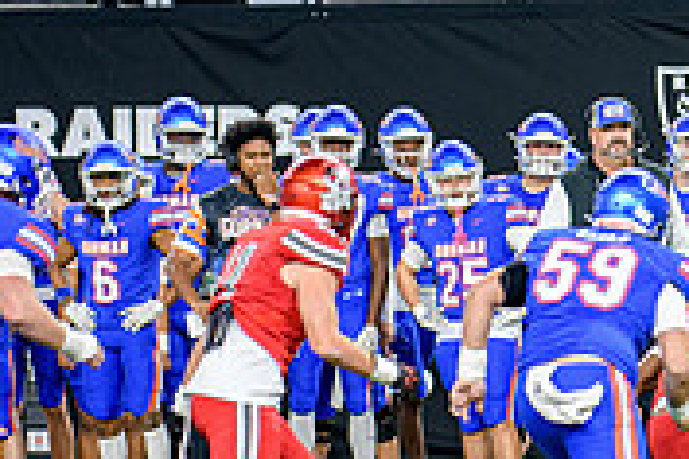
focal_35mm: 640
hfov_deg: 3.2
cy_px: 500
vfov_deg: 2.1
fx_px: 12248
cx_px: 868
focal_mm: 195
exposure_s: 1/400
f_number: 2.8
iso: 1250
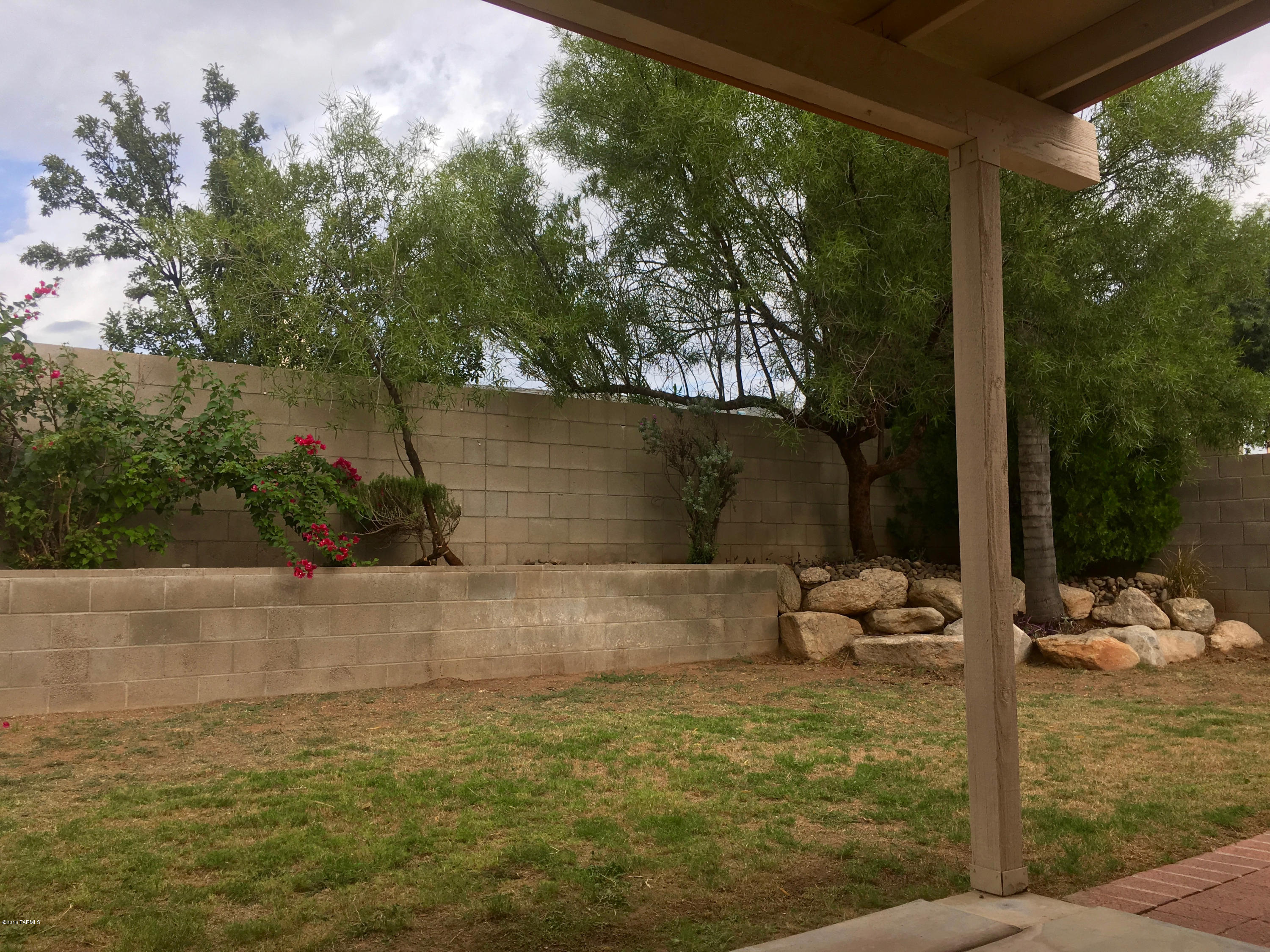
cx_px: 635
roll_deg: +0.4
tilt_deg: +6.5
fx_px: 1064
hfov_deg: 61.7
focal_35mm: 29
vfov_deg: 48.2
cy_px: 476
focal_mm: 4.15
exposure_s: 1/674
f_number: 2.2
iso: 25
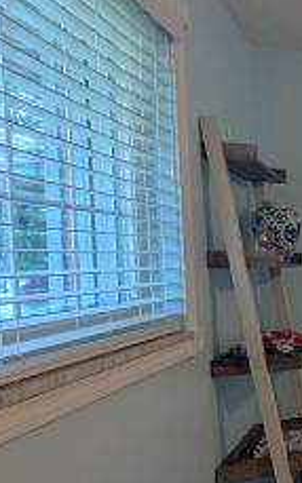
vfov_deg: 52.6
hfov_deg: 17.3
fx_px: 488
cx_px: 659
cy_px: 274
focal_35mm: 37
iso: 53
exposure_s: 1/60
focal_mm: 2.02
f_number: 1.7
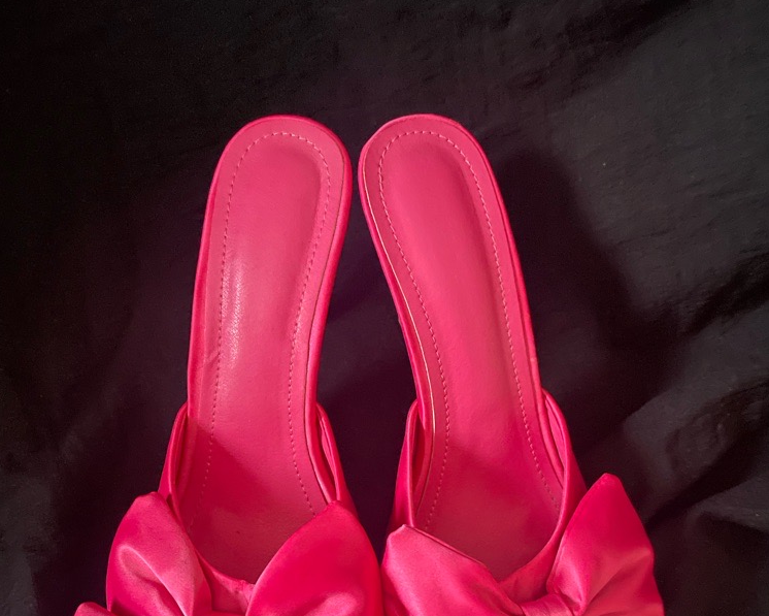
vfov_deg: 42.1
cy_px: 462
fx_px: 774
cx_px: 384
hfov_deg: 52.8
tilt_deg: -65.7
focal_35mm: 34
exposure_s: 1/8
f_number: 1.6
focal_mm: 4.2
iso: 800
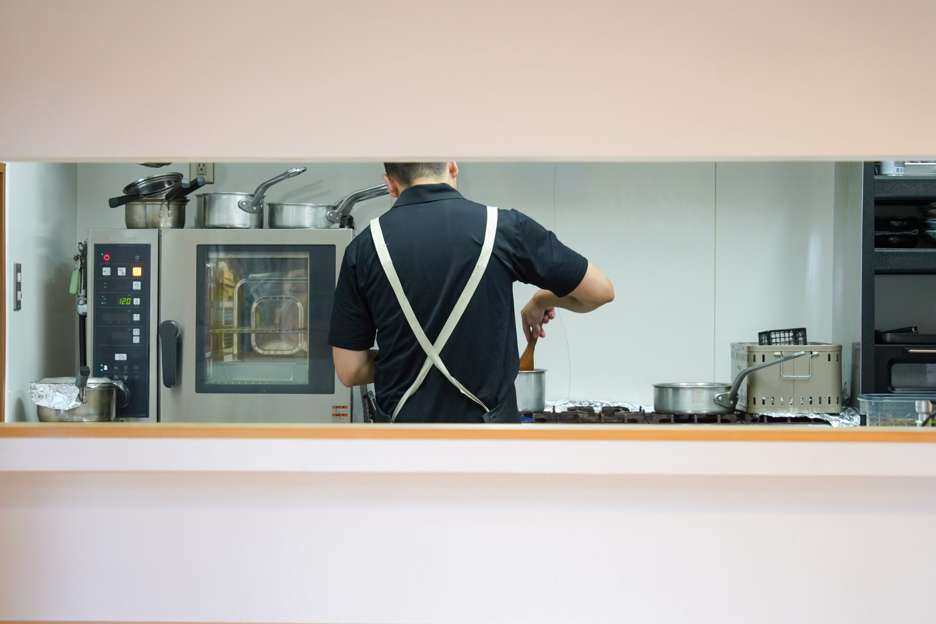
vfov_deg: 15.5
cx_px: 468
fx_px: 2288
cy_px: 312
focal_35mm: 88
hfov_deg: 23.1
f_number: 4.5
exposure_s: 1/100
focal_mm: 88
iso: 2000
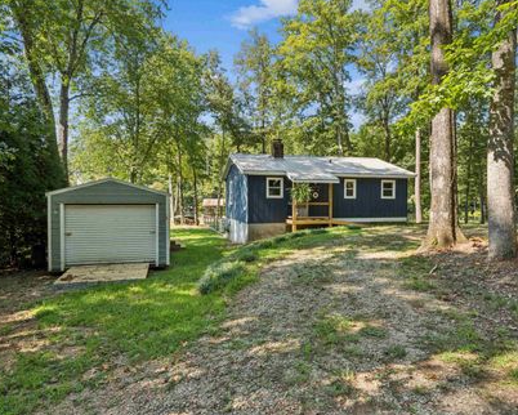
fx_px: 335
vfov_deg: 63.6
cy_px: 204
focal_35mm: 22
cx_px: 264
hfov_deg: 75.5
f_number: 20
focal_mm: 18.7
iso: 100
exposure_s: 1/5
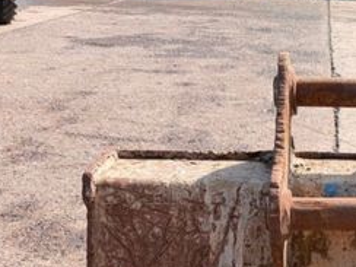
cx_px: 336
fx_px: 607
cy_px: 286
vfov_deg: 23.4
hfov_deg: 30.9
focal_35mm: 59
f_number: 1.78
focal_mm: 6.76
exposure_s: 1/3021
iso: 80
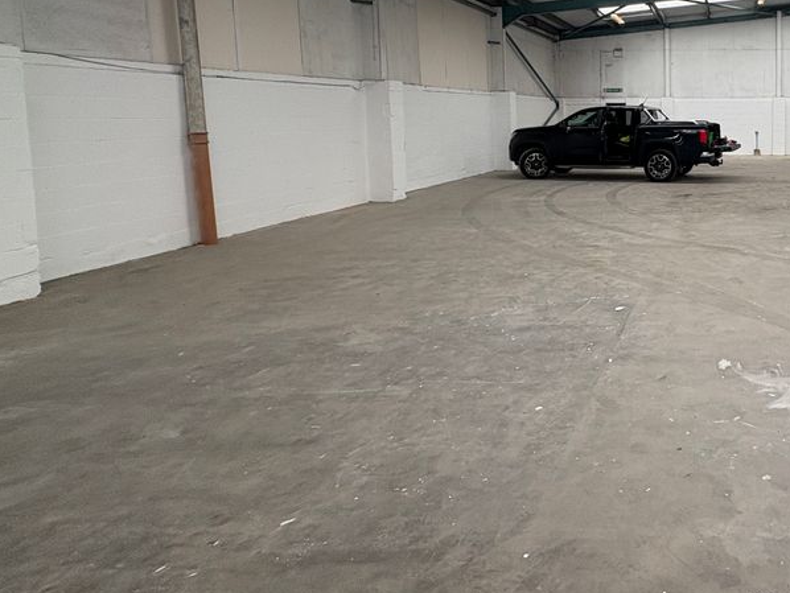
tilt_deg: -3.4
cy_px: 157
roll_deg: +0.7
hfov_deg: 58.0
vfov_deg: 51.1
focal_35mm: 26
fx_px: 594
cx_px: 707
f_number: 2.2
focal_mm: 2.22
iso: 64
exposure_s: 1/99
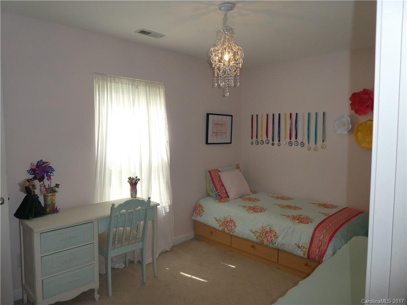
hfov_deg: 71.6
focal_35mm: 24
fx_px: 282
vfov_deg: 56.8
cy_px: 152
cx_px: 204
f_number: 3.3
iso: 80
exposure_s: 1/100
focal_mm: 4.3
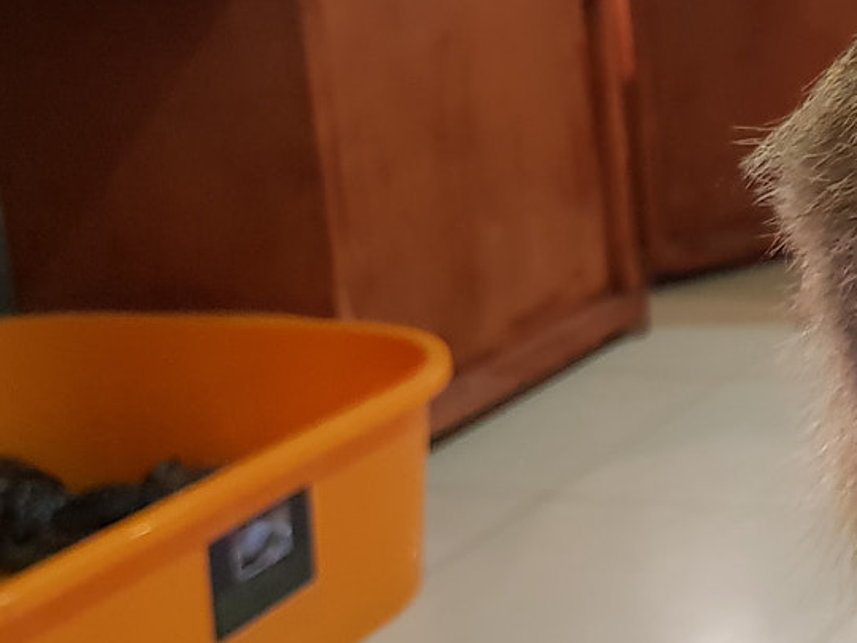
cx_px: 1139
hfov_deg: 22.4
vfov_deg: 19.1
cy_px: 252
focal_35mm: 77
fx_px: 1906
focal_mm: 4.2
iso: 250
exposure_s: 1/50
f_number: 1.7
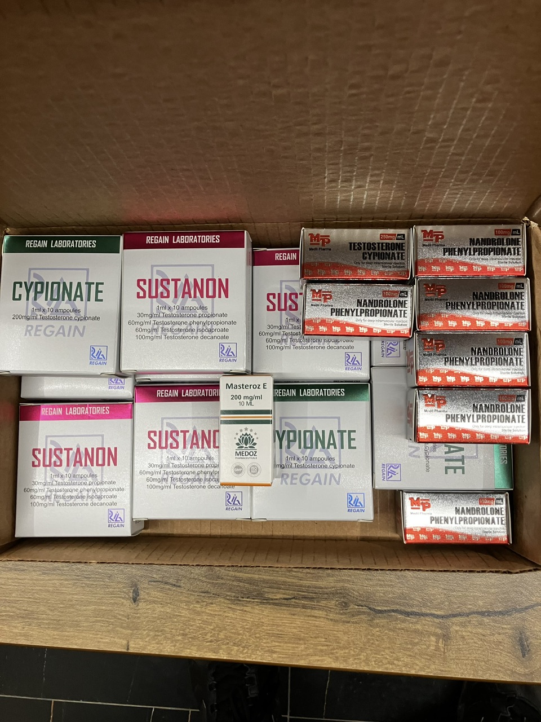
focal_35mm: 28
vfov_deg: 63.4
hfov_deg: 49.7
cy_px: 361
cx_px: 270
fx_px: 583
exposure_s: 1/50
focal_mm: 3.99
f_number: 1.8
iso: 80
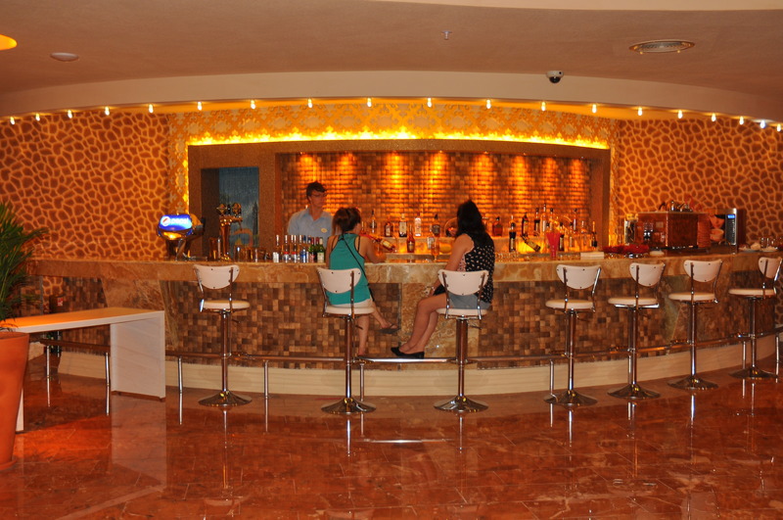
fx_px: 945
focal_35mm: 44
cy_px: 260
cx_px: 392
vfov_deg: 30.8
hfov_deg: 45.0
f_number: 3.8
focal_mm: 29
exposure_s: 1/10
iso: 200
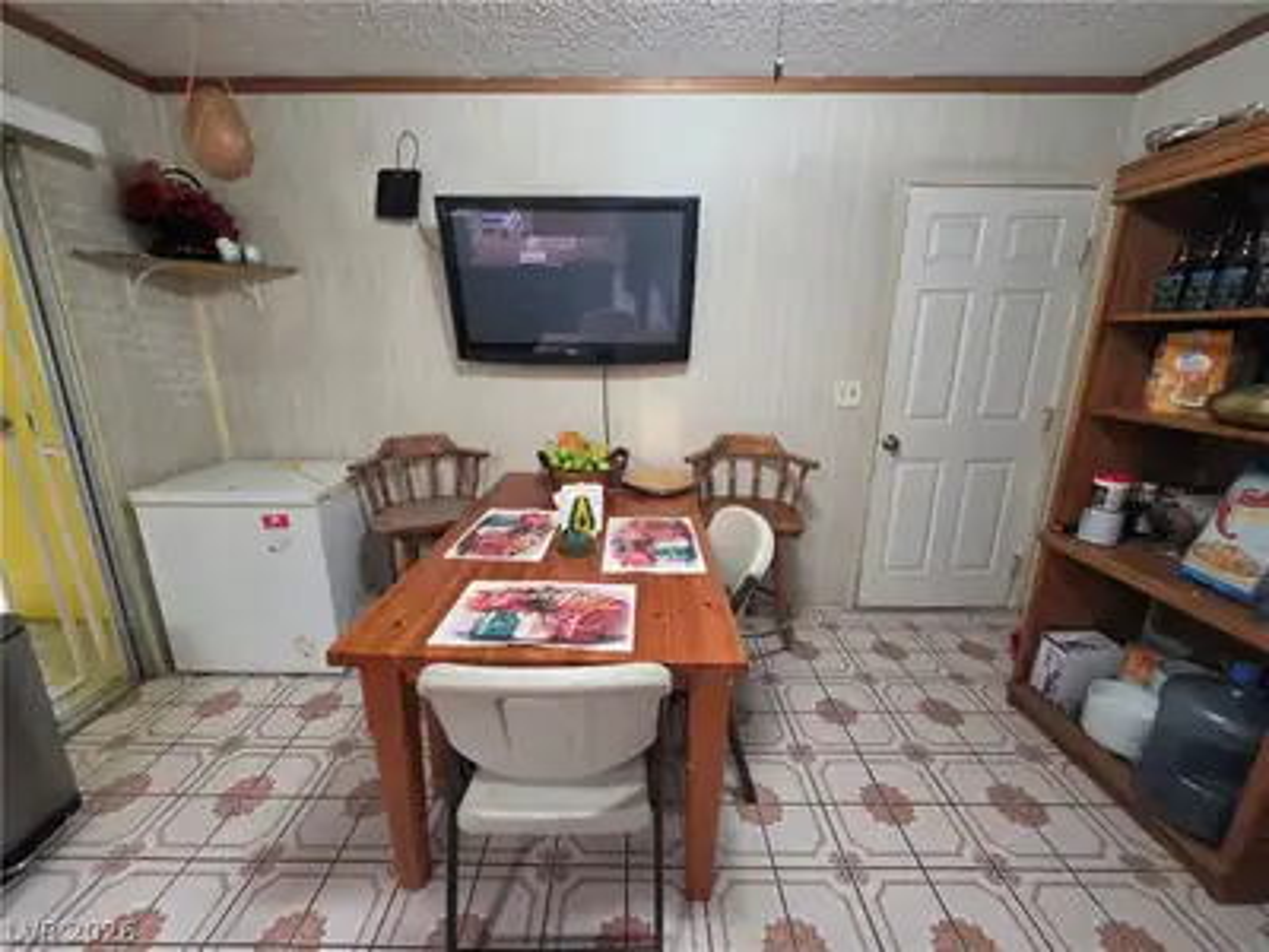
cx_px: 634
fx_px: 477
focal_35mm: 13
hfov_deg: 106.2
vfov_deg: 89.9
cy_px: 476
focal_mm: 2.2
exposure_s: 1/60
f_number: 1.9
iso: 400
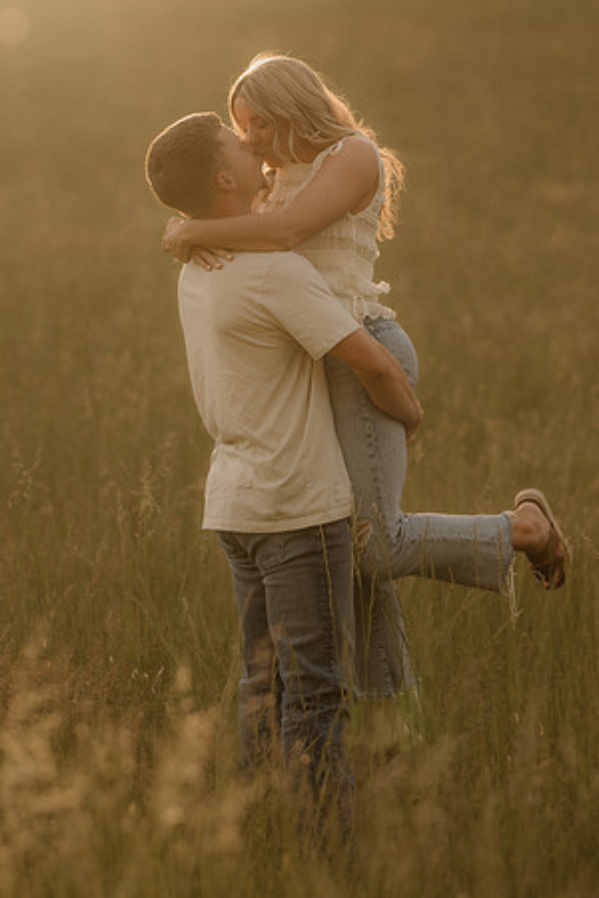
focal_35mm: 127
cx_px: 300
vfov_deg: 16.1
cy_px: 449
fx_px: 3169
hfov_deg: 10.8
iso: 250
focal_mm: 85
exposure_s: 1/1600
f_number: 2
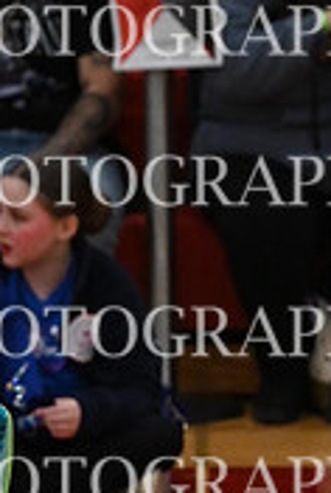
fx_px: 12885
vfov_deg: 2.2
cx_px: -119
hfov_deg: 1.5
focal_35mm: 938
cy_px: 557
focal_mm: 190
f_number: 4
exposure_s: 1/500
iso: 5000
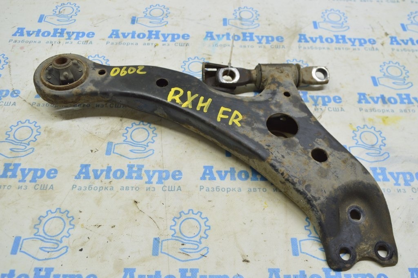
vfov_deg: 39.9
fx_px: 383
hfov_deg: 57.3
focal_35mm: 33
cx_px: 209
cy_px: 139
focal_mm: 22
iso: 400
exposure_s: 1/20
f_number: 5.6
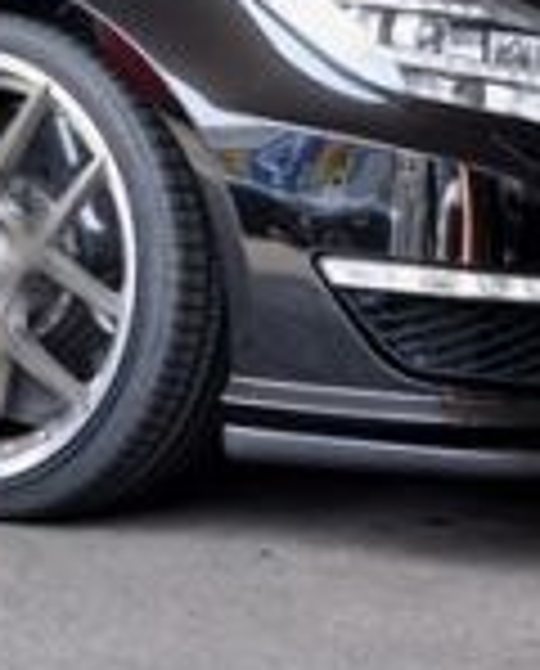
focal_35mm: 138
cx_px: -184
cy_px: -128
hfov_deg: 10.9
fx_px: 2742
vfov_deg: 13.6
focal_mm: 25
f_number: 8
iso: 200
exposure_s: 1/60
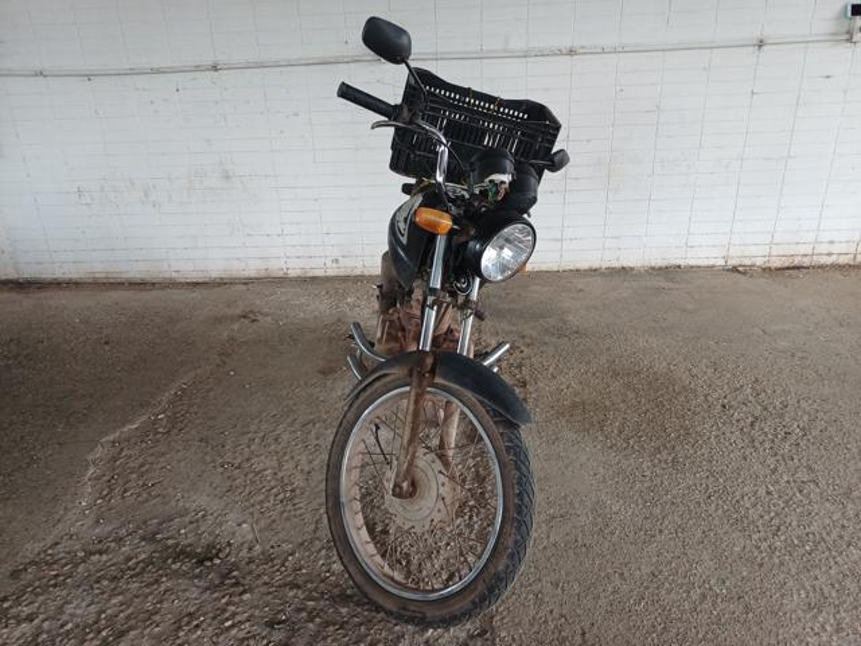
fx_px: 622
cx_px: 430
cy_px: 323
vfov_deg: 54.9
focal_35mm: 25
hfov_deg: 69.4
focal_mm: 4.65
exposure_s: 1/60
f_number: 1.8
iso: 100
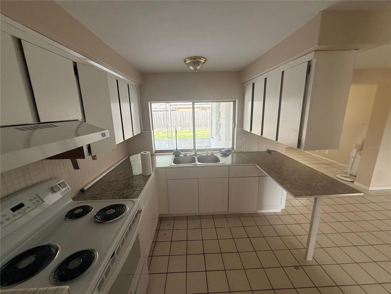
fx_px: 158
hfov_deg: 102.1
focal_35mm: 14
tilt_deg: -13.6
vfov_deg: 85.7
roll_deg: +2.0
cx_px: 196
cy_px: 147
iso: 50
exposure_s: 1/107
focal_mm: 2.22
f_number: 2.2
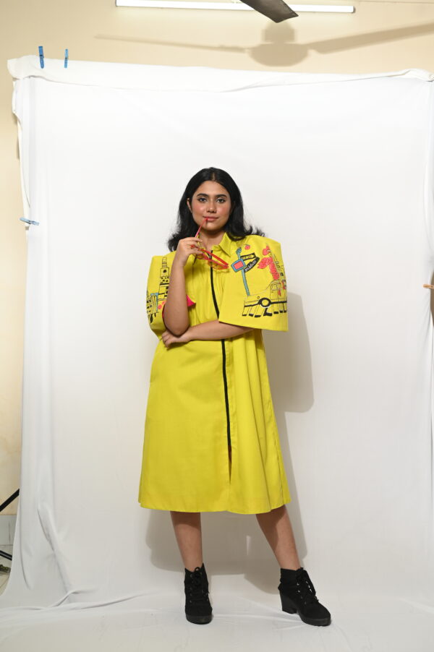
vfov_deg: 39.6
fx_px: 905
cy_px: 326
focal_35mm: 50
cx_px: 217
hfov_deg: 27.0
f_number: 4
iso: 100
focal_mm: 50
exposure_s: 1/160
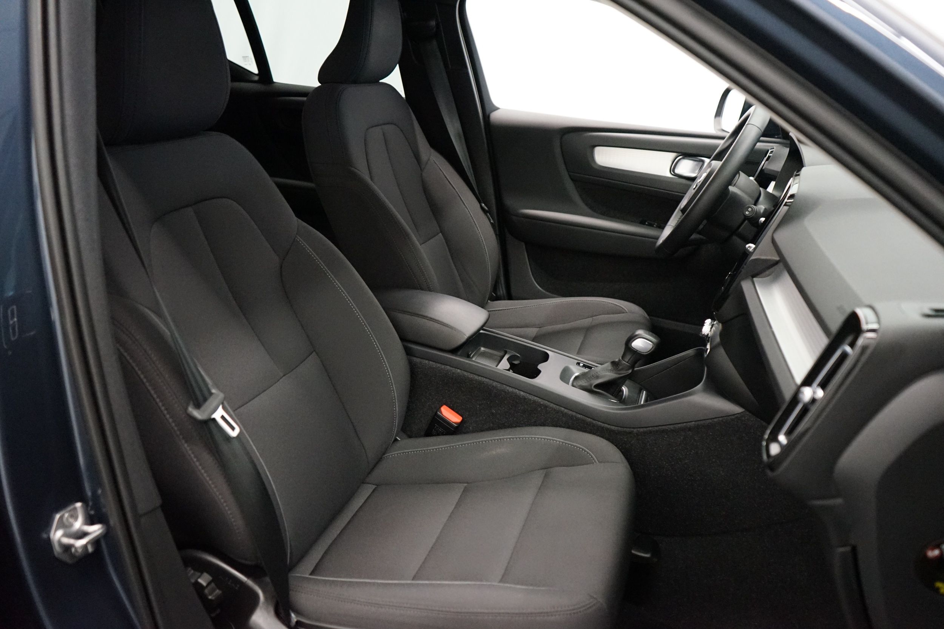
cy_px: 314
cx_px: 472
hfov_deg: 65.5
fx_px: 734
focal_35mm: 28
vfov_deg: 46.4
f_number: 3.5
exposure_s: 1/160
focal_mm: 28
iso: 6400
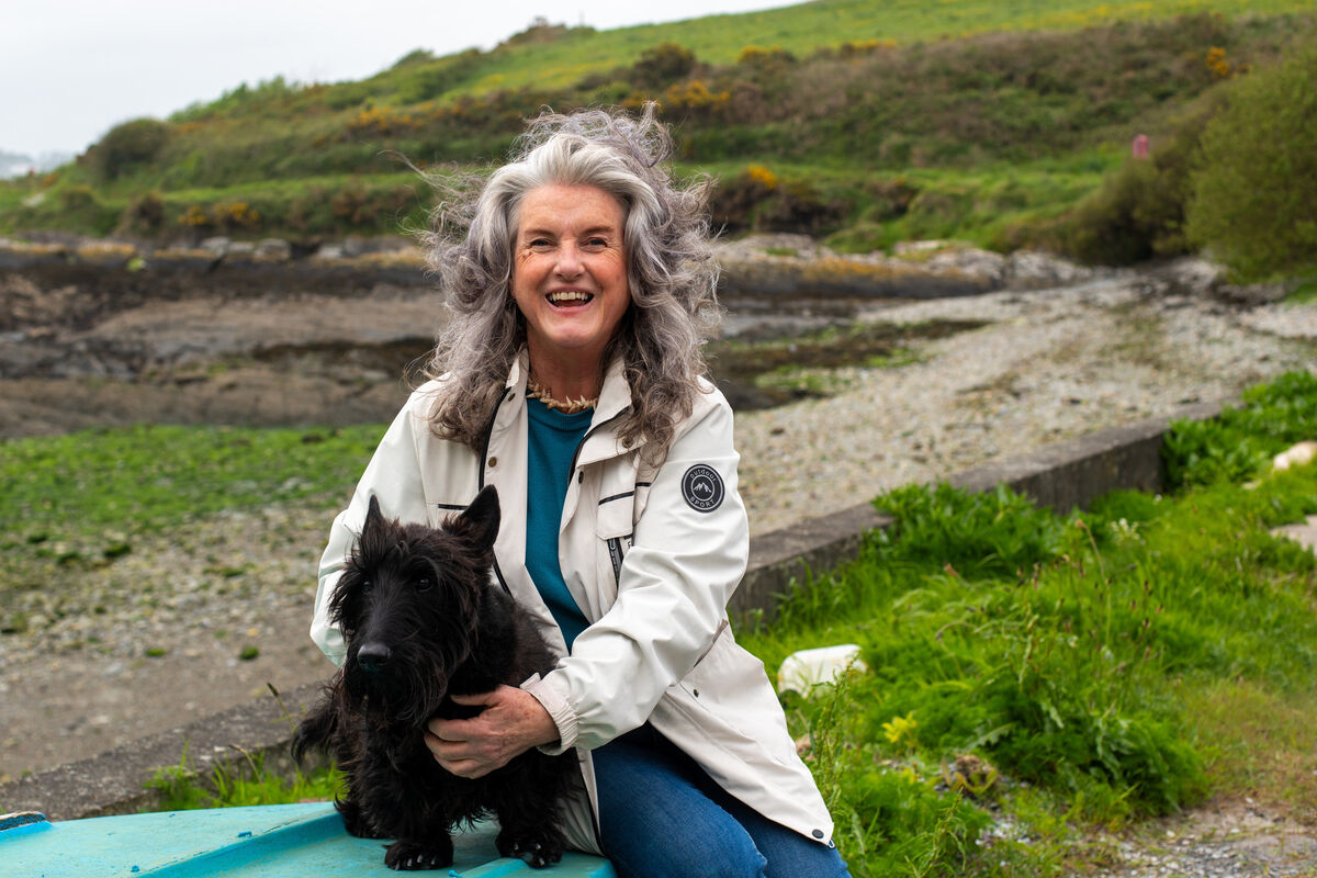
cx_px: 658
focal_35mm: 50
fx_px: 1829
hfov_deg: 39.6
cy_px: 439
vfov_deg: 27.0
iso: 125
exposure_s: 1/500
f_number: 5
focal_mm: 50
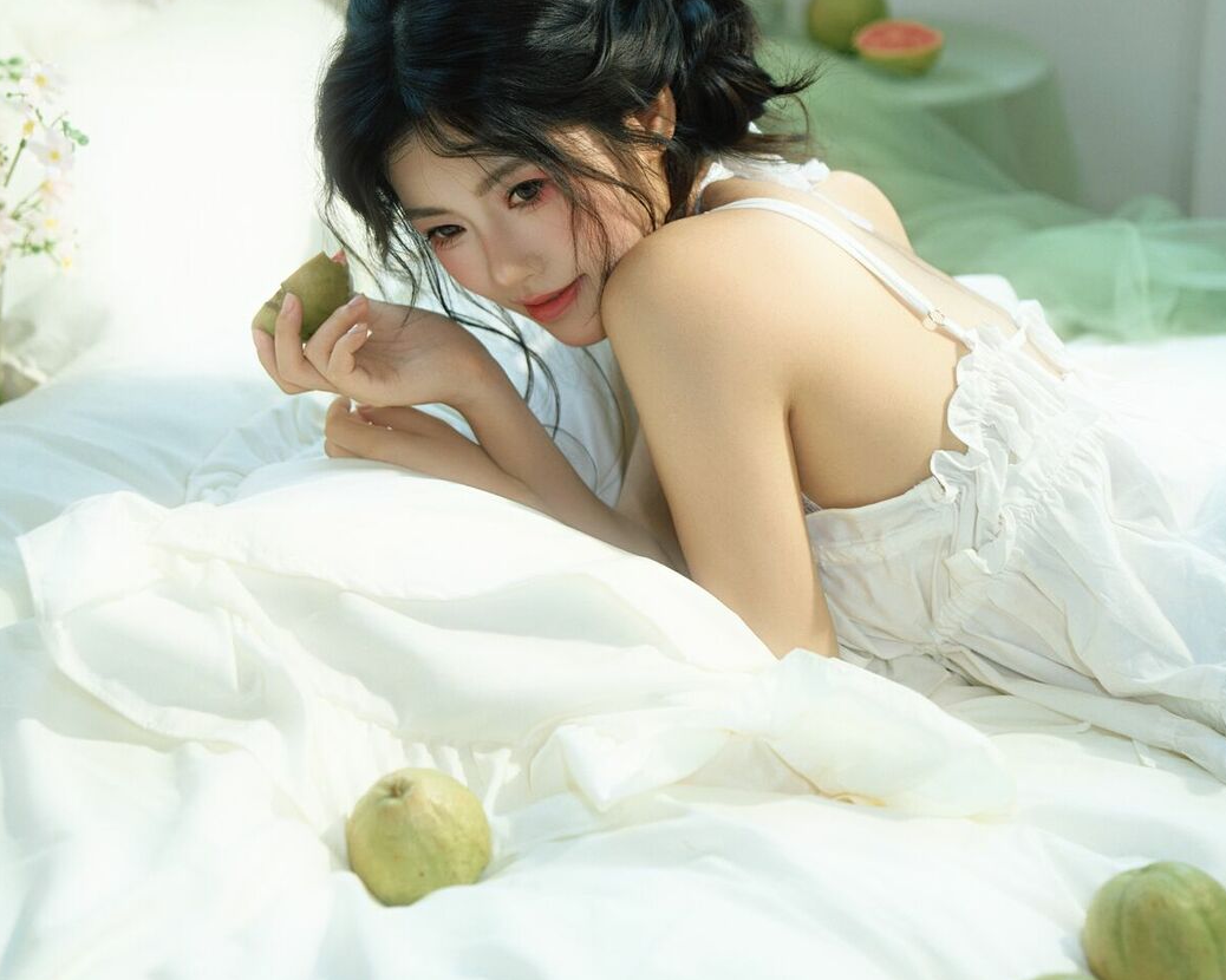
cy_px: 318
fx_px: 3410
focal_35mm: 94
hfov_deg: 20.4
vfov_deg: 16.3
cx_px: 617
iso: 400
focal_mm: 66
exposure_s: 1/250
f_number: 2.8
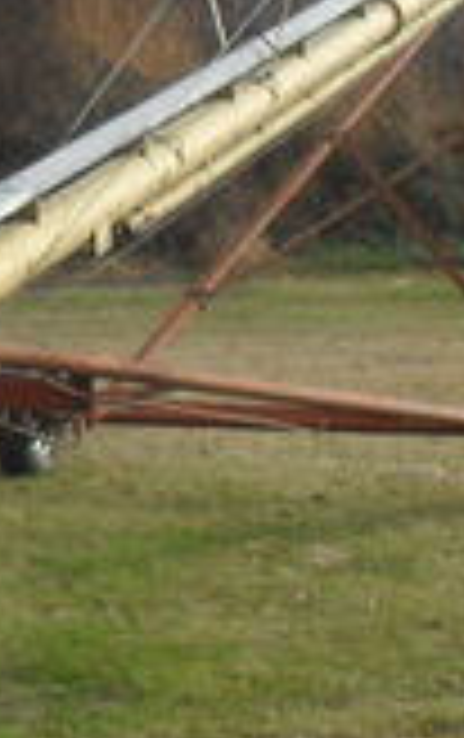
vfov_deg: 16.9
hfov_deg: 10.2
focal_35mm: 123
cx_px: -288
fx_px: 2480
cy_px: 508
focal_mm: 6.3
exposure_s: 1/350
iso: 100
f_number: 3.2
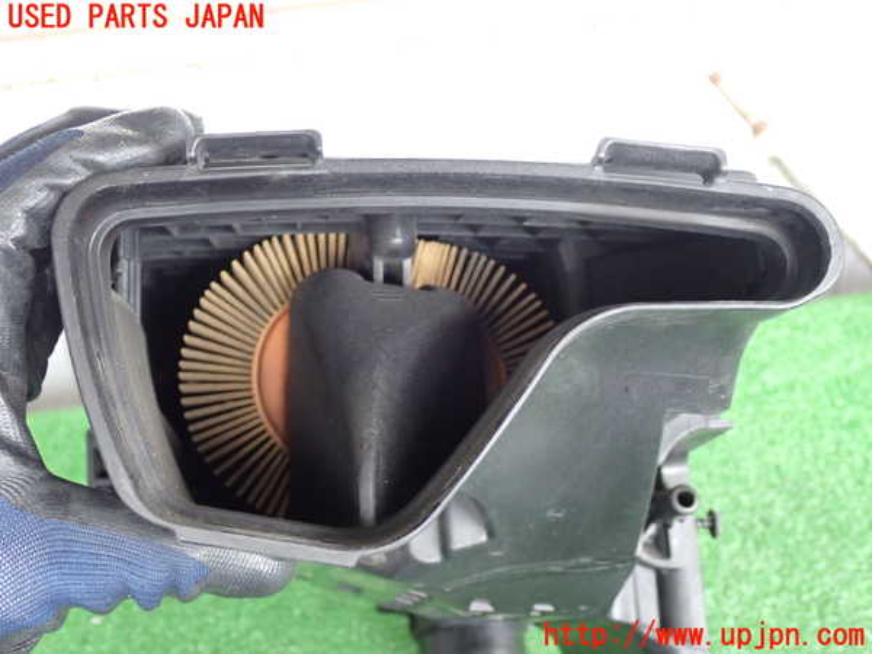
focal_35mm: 44
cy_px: 327
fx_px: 1108
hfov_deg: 42.9
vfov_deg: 32.9
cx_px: 436
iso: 800
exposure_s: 1/40
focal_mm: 7.84
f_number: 2.9
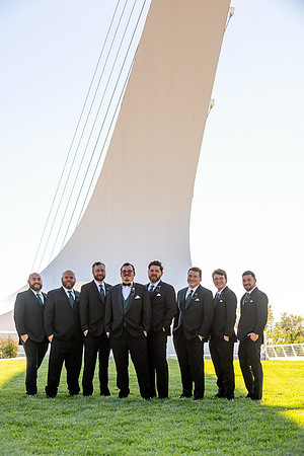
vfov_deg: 28.8
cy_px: 228
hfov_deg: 19.5
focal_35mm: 70
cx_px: 152
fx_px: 887
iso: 400
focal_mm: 70
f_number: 5.6
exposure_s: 1/1000
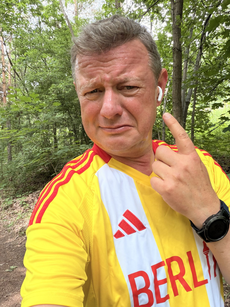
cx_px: 115
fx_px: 266
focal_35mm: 30
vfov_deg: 60.0
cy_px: 154
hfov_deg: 46.8
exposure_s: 1/99
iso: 80
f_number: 1.9
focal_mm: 2.71
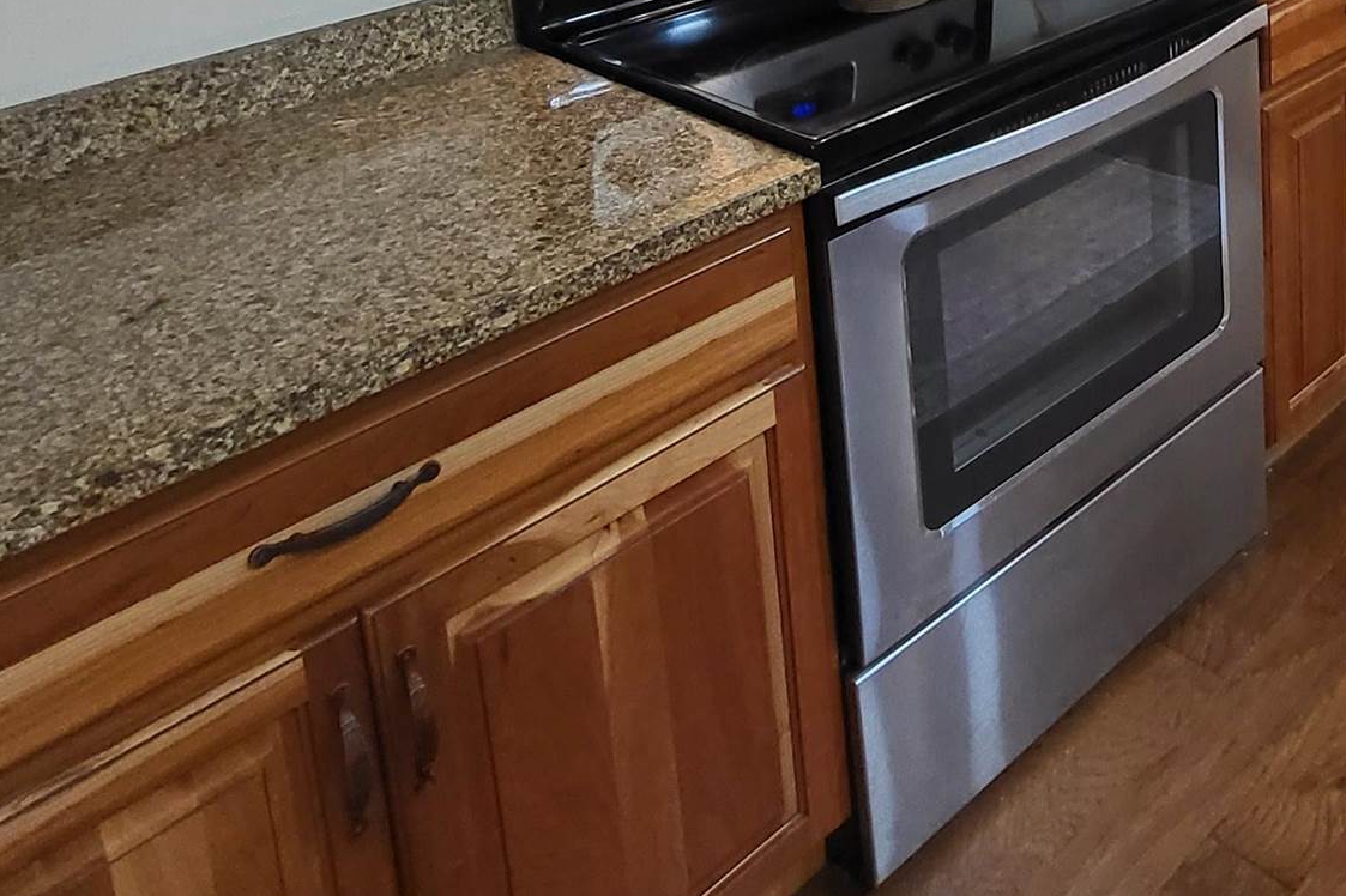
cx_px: 1243
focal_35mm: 37
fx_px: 1383
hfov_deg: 46.2
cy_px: -186
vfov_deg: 30.4
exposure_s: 1/60
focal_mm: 1.74
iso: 400
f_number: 2.2
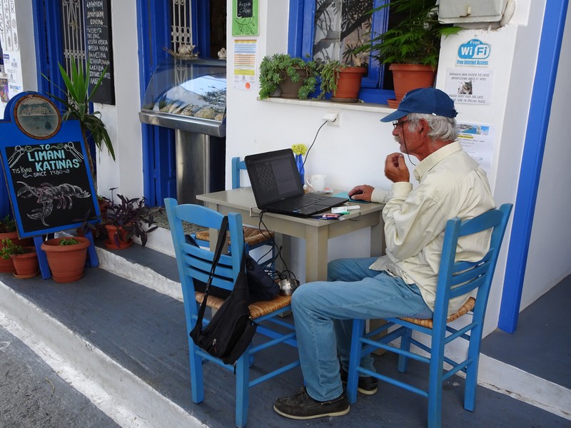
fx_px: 528
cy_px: 214
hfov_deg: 56.8
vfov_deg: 44.2
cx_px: 286
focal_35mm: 32
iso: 80
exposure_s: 1/50
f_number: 4
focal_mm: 5.43
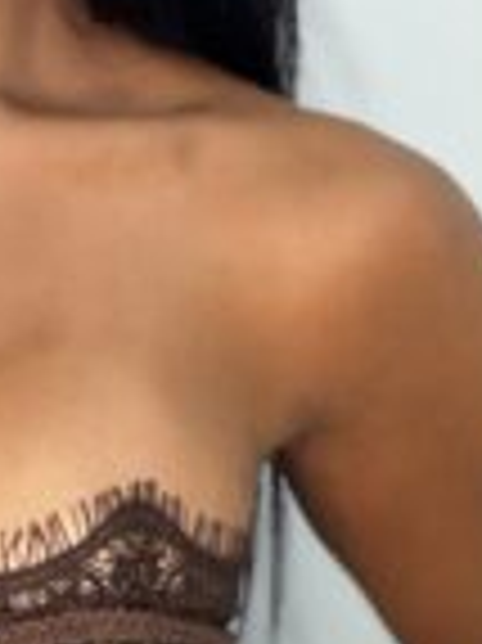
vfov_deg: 22.6
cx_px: -149
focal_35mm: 84
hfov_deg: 16.6
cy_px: 599
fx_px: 1562
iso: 64
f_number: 1.9
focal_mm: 2.71
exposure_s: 1/59
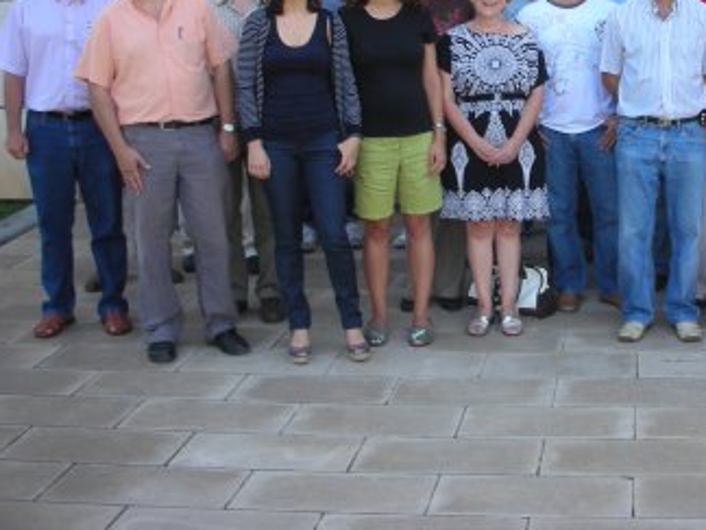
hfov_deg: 30.7
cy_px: 84
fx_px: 1244
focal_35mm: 61
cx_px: 595
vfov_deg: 23.6
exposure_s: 1/71.2
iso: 50
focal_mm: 5.8
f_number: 3
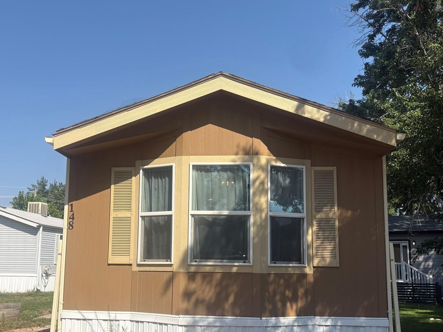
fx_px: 448
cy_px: 202
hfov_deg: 52.6
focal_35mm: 35
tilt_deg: +9.0
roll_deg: -0.6
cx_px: 208
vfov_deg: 40.5
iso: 50
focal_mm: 5.96
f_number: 1.6
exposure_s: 1/4065
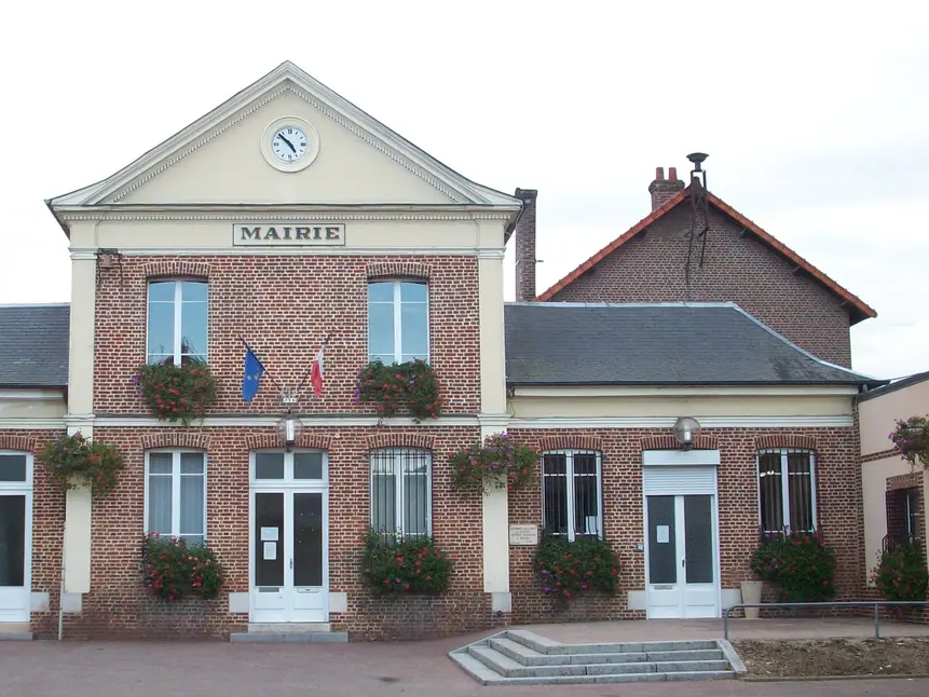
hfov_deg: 34.7
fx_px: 1476
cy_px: 370
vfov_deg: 26.6
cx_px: 343
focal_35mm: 55
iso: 105
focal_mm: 6.2
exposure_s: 1/128
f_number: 2.8
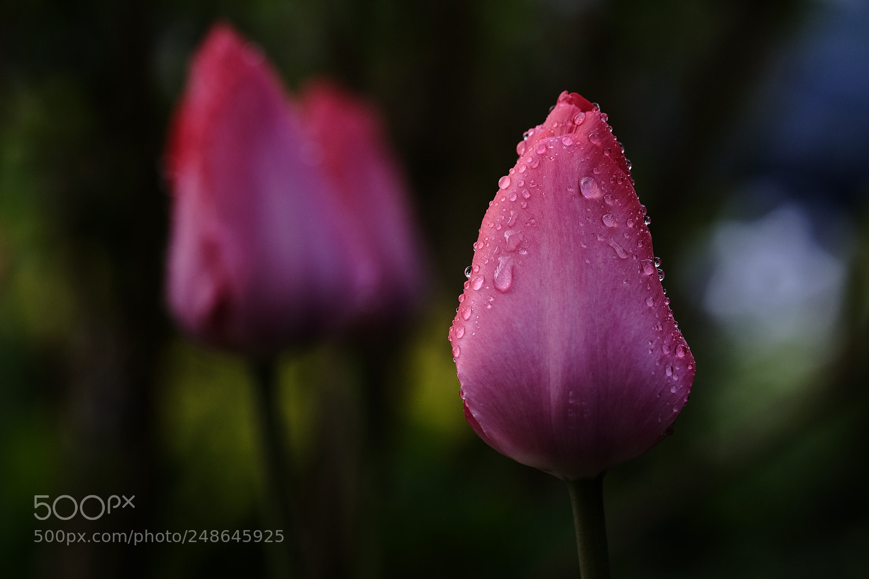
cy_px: 290
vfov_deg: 15.2
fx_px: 2172
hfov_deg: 22.6
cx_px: 434
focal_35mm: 90
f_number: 3.6
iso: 500
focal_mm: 60
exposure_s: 1/340
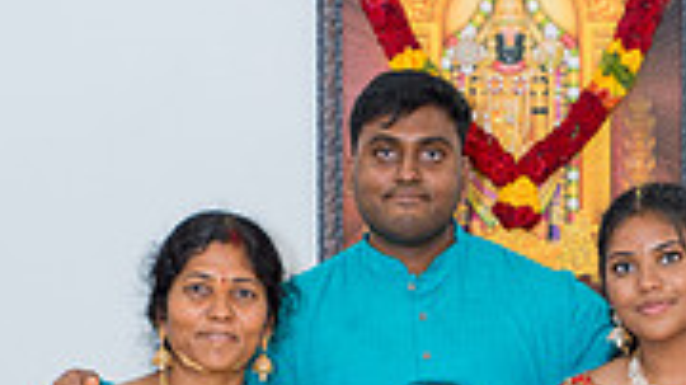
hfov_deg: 12.8
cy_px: 690
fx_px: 3054
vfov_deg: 7.0
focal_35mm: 168
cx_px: 412
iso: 640
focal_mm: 64
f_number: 3.2
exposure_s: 1/200
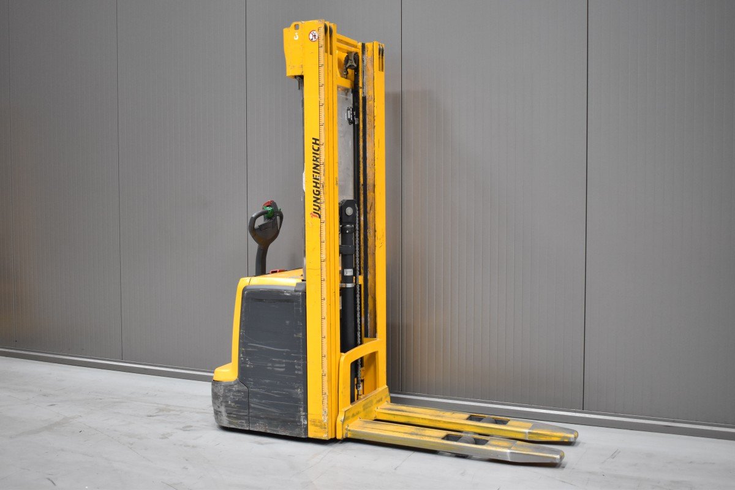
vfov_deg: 34.2
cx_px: 368
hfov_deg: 49.6
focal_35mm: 39
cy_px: 245
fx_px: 796
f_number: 4.5
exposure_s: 1/60
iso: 1250
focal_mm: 26
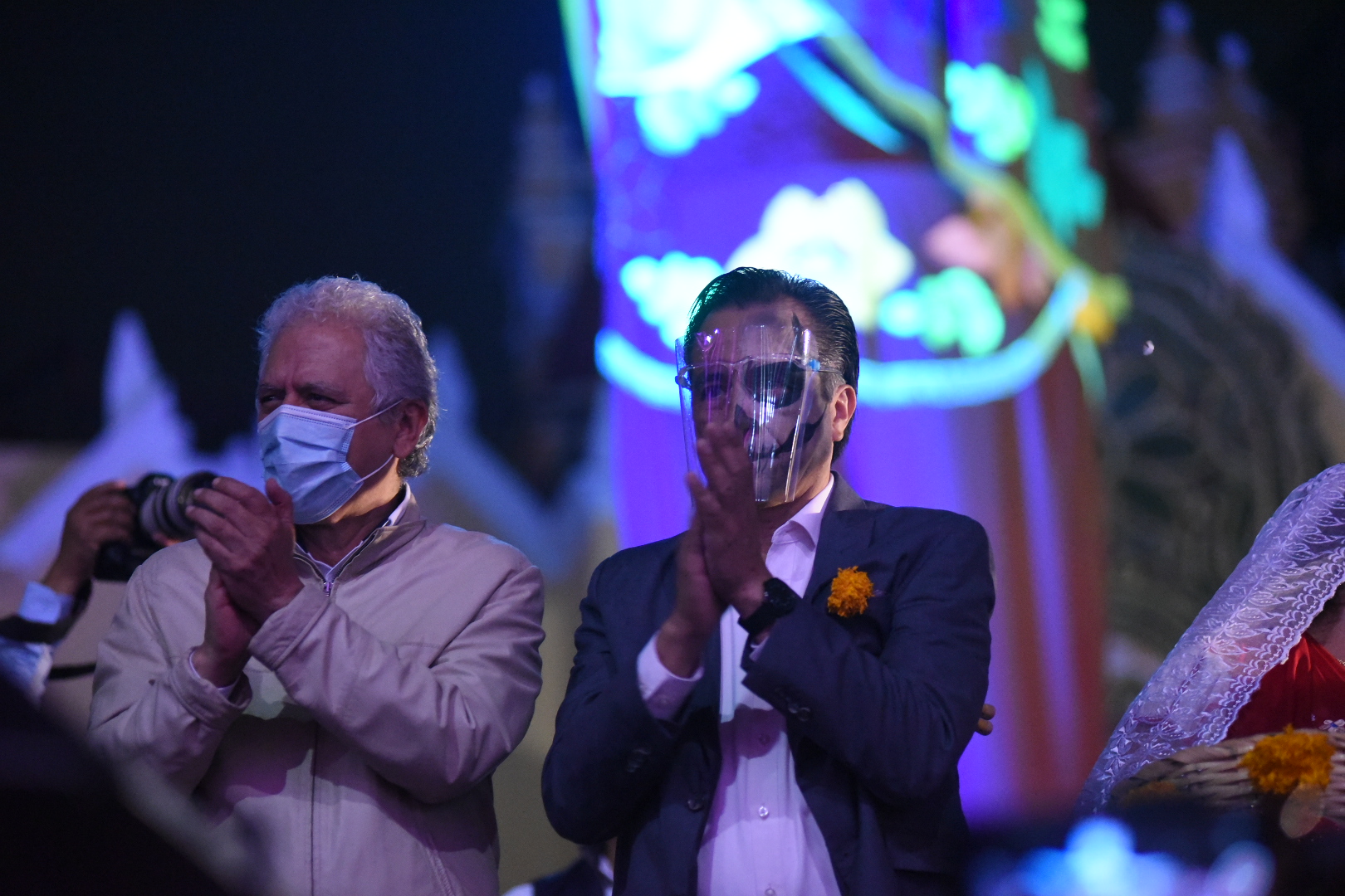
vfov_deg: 11.4
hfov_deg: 17.1
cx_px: 672
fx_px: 4483
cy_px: 448
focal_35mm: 120
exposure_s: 1/250
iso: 10000
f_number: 2.8
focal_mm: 120
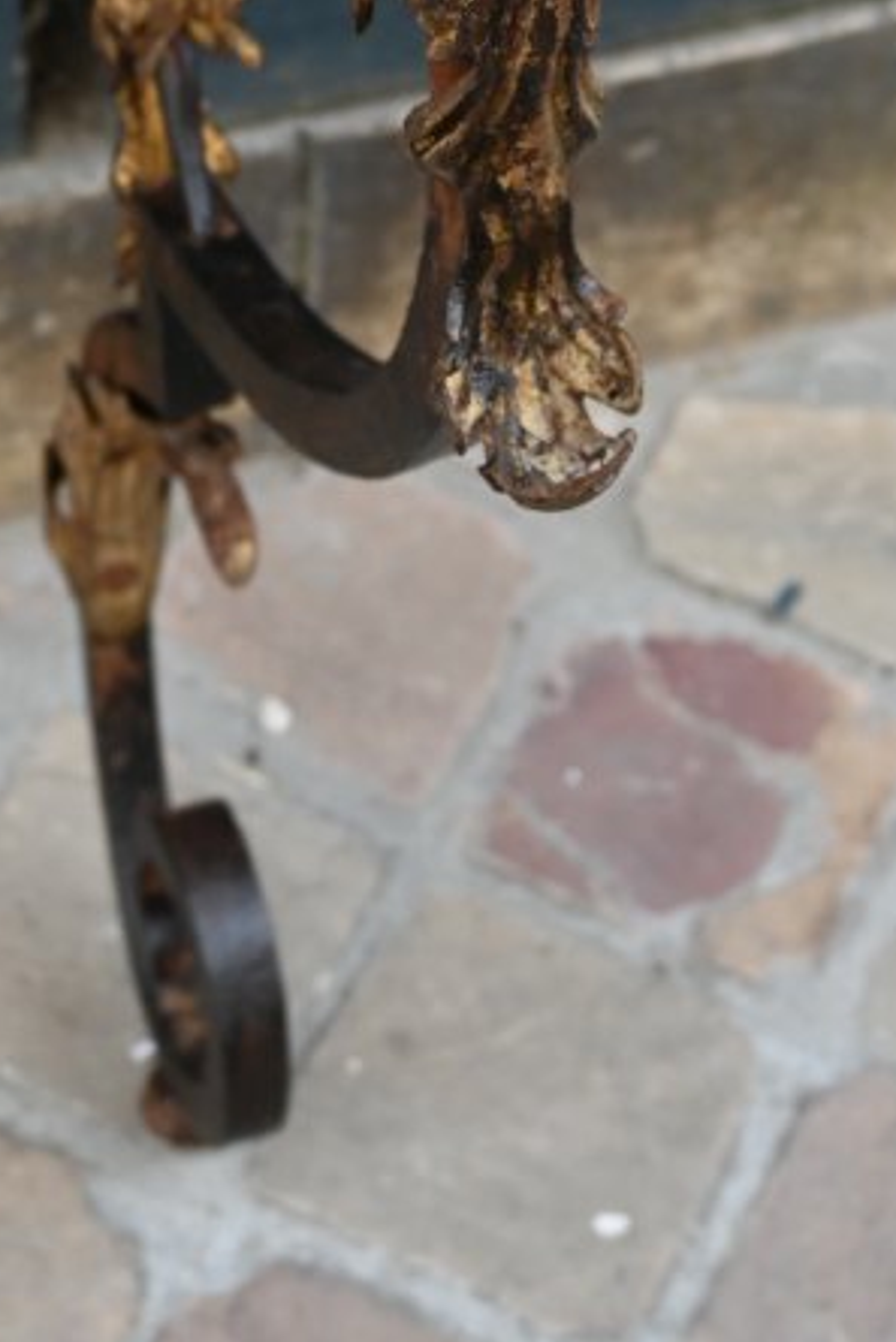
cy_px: -30
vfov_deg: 19.9
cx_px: 531
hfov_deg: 13.8
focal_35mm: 99
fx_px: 3694
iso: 220
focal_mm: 24.5
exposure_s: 1/250
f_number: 4
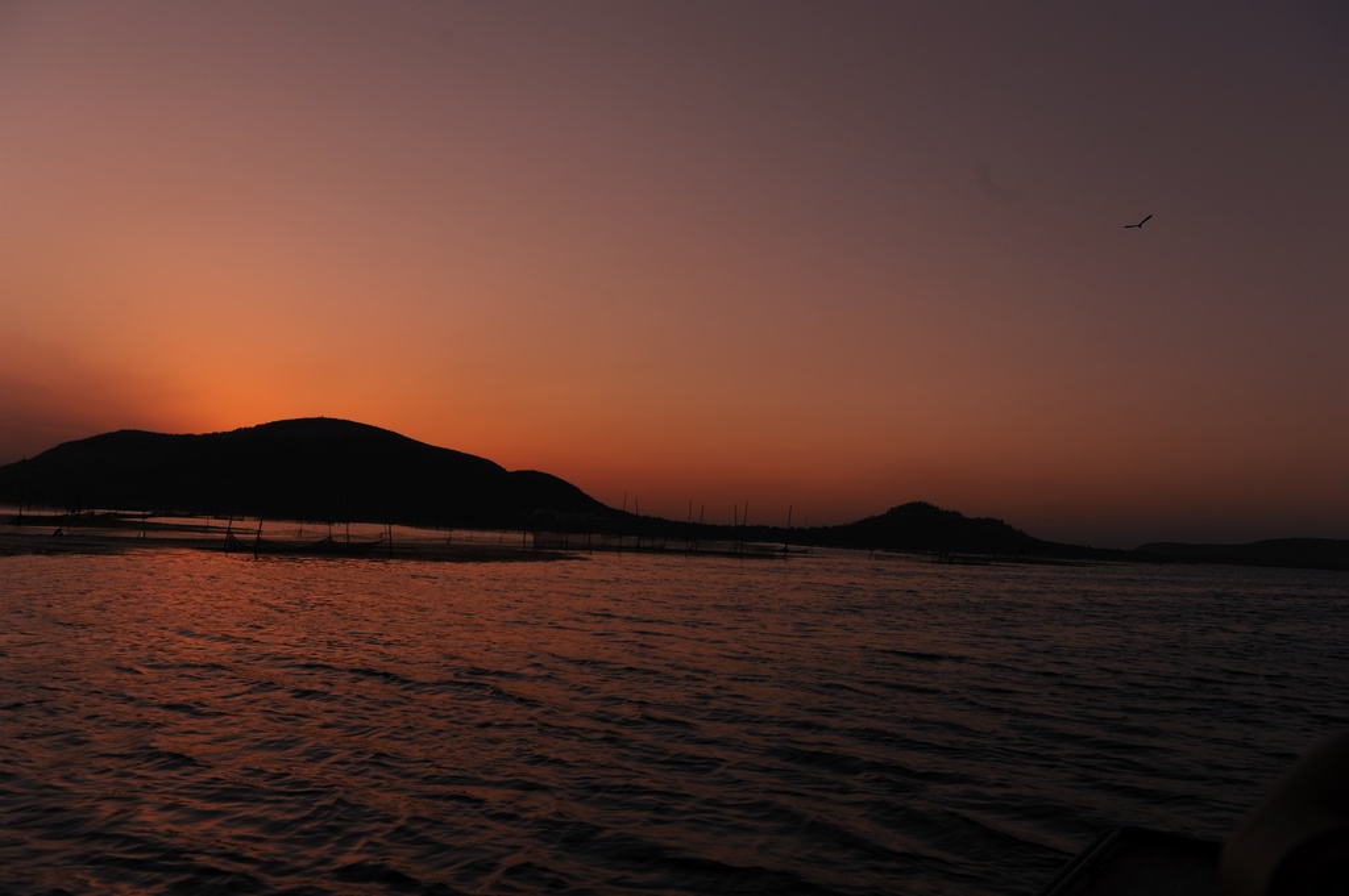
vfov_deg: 47.9
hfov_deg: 67.4
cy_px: 448
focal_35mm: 27
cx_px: 674
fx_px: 1011
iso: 200
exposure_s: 1/250
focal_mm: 27
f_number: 5.6
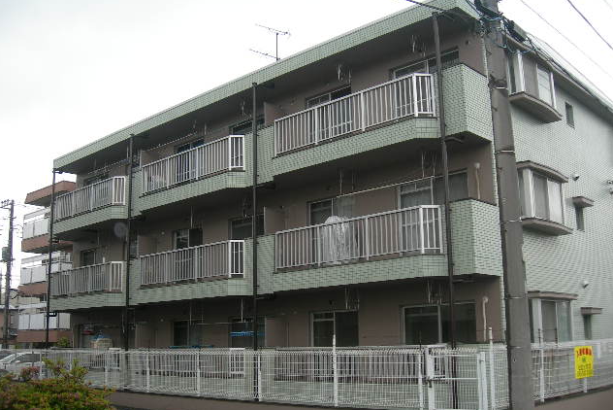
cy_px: 222
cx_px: 306
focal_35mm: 40
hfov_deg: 48.4
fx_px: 681
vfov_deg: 33.4
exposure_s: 1/65.4
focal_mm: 7.8
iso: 50
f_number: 2.8
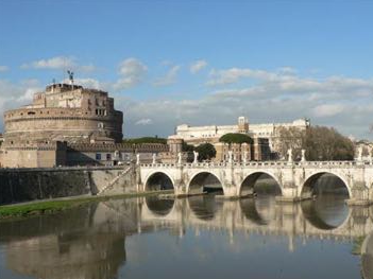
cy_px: 157
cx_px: 207
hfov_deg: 45.7
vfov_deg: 35.1
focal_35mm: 41
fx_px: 442
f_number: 5.6
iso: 80
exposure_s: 1/400
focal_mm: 6
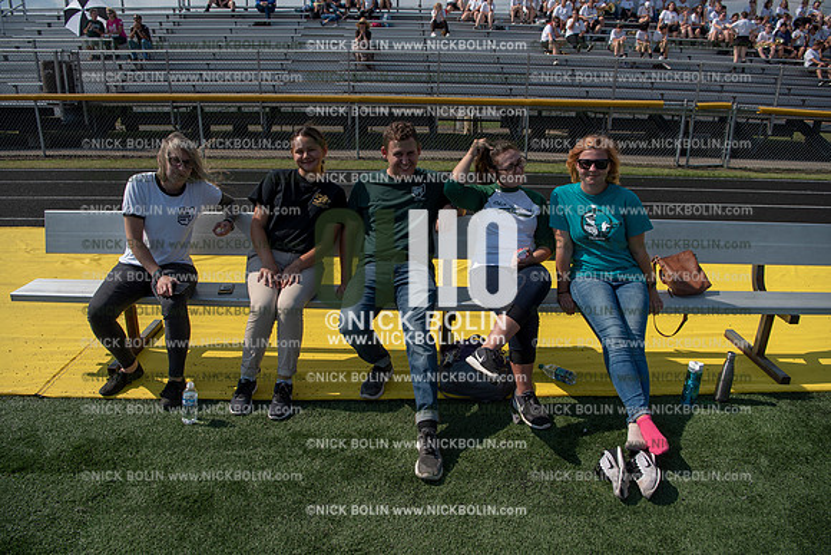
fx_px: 554
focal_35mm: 24
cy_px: 278
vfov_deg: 53.2
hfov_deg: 73.7
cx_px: 416
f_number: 5.6
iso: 200
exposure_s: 1/1600
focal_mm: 24
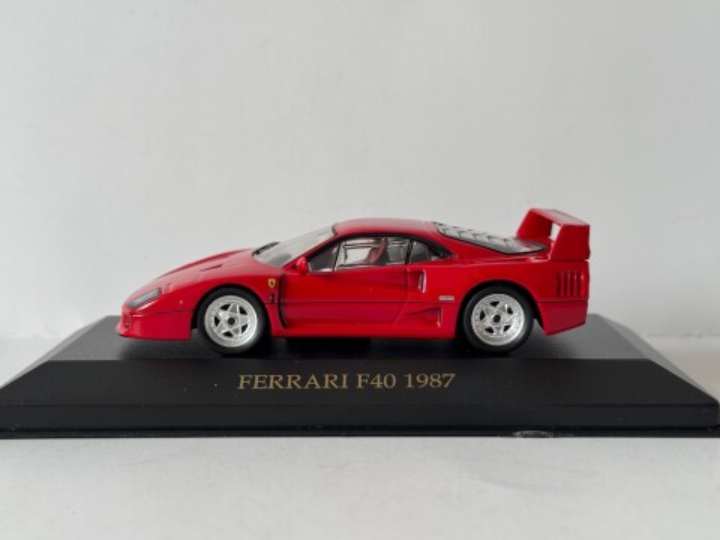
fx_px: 998
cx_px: 360
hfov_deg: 39.7
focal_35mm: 48
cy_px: 270
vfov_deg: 30.3
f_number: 1.78
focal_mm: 6.76
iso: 80
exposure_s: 1/121
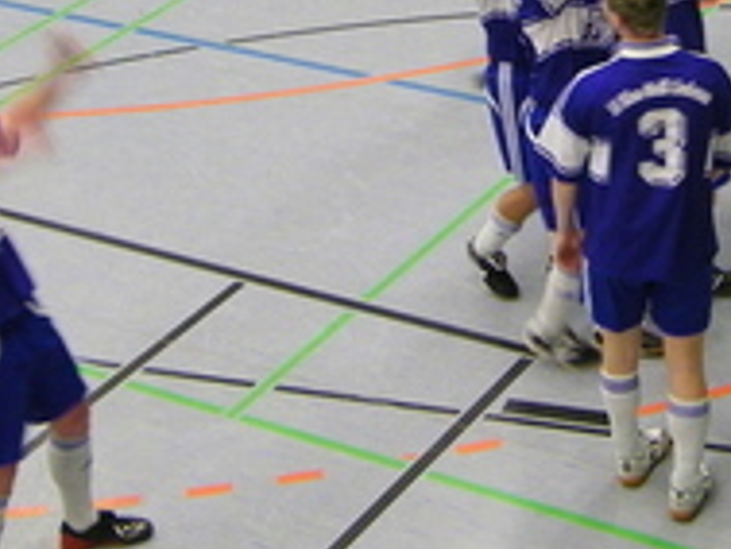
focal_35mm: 103
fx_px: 2176
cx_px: 611
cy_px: -41
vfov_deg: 14.1
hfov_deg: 18.8
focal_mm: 6.9
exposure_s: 1/30
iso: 250
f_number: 3
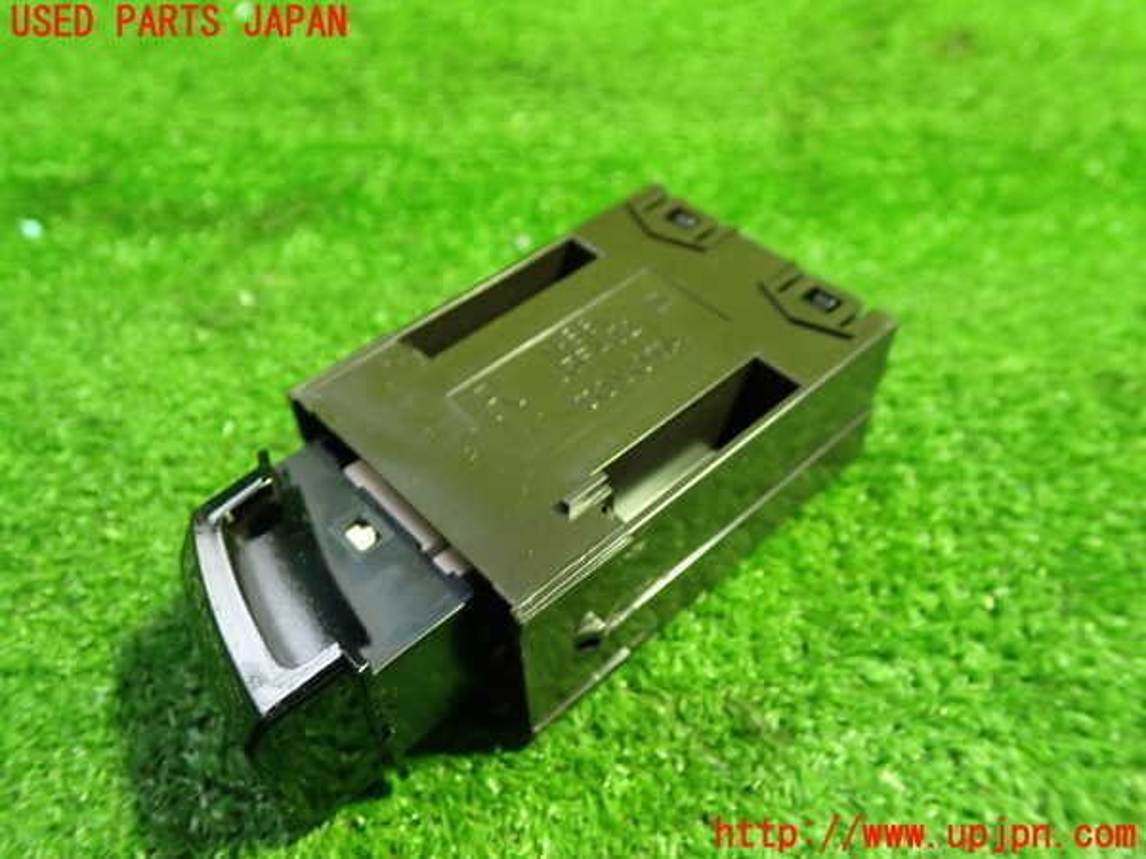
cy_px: 430
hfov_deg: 60.0
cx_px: 573
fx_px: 993
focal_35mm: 30
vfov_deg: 46.8
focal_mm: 5.4
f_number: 2.3
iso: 640
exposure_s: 1/30
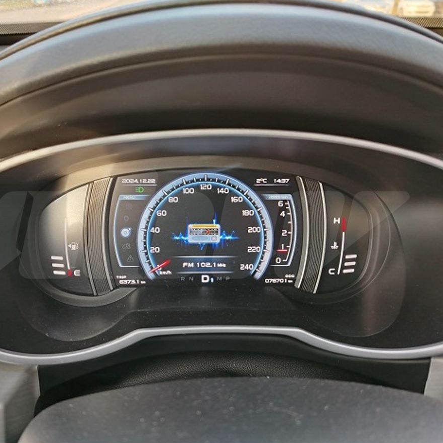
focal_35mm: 29
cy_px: 224
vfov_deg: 55.6
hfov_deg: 55.1
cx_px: 173
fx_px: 420
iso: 346
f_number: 1.75
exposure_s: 1/30
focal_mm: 5.25
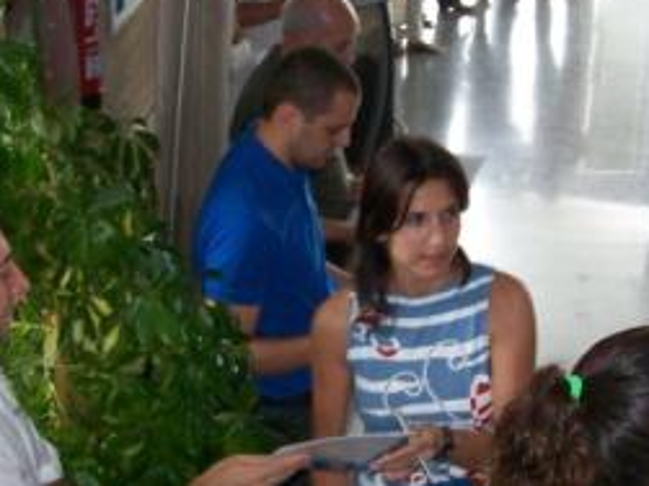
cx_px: 326
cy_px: 292
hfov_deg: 21.5
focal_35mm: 91
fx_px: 1705
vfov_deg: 16.2
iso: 200
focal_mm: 8.5
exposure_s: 1/30
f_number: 3.2
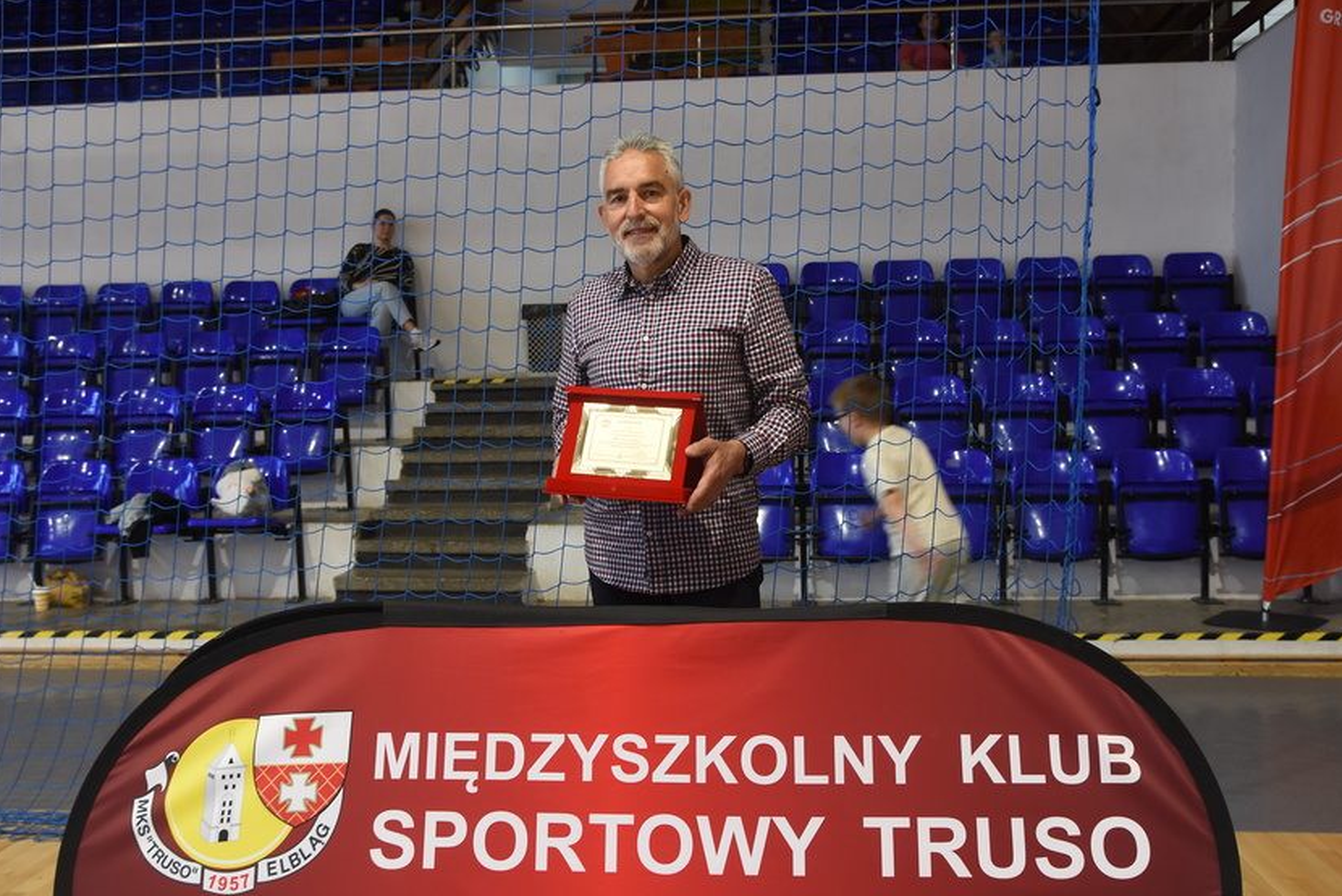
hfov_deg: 55.8
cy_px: 455
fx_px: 1268
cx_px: 656
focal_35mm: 34
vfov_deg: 38.9
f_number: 4
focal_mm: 22
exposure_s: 1/60
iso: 1000
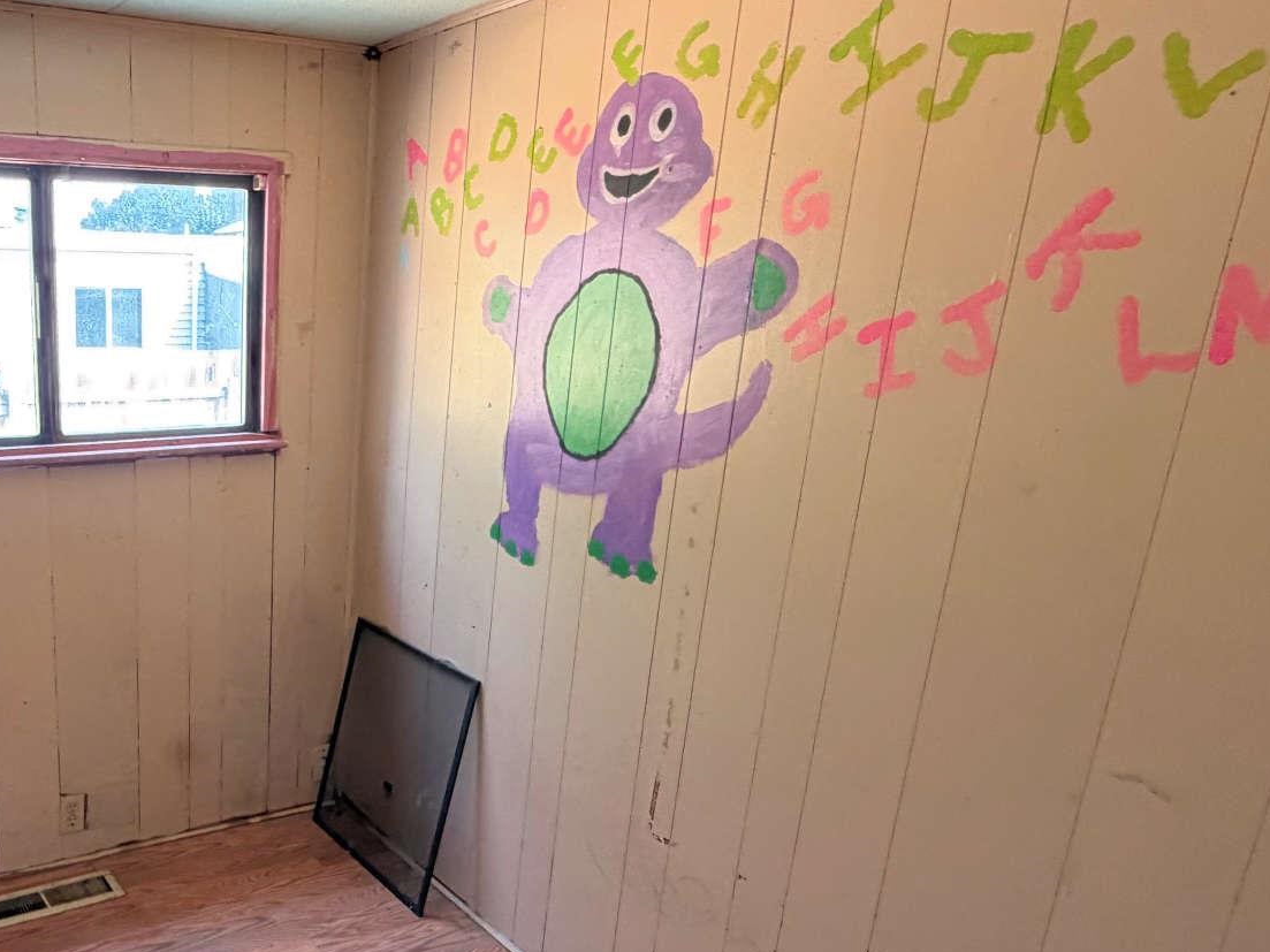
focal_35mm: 29
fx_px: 1064
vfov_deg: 47.8
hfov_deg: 56.8
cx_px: 241
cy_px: 591
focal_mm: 2.22
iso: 320
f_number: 2.2
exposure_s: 1/121
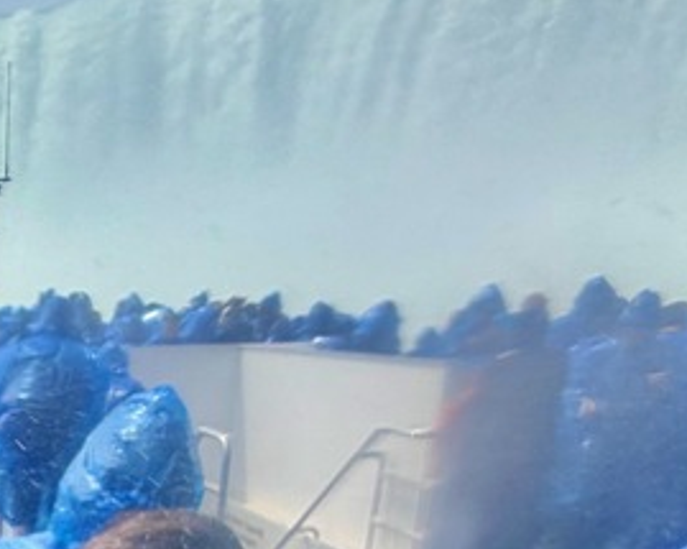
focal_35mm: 52
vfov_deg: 25.2
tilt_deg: -22.3
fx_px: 1057
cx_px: -140
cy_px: 715
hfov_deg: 30.5
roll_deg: -0.1
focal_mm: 2.22
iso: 20
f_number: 2.2
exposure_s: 1/1125
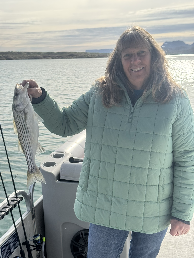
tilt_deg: -11.1
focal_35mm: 48
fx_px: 359
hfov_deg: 30.3
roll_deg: +1.7
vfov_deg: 39.7
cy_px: 129
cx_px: 97
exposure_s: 1/4310
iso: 64
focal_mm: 6.76
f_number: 1.78
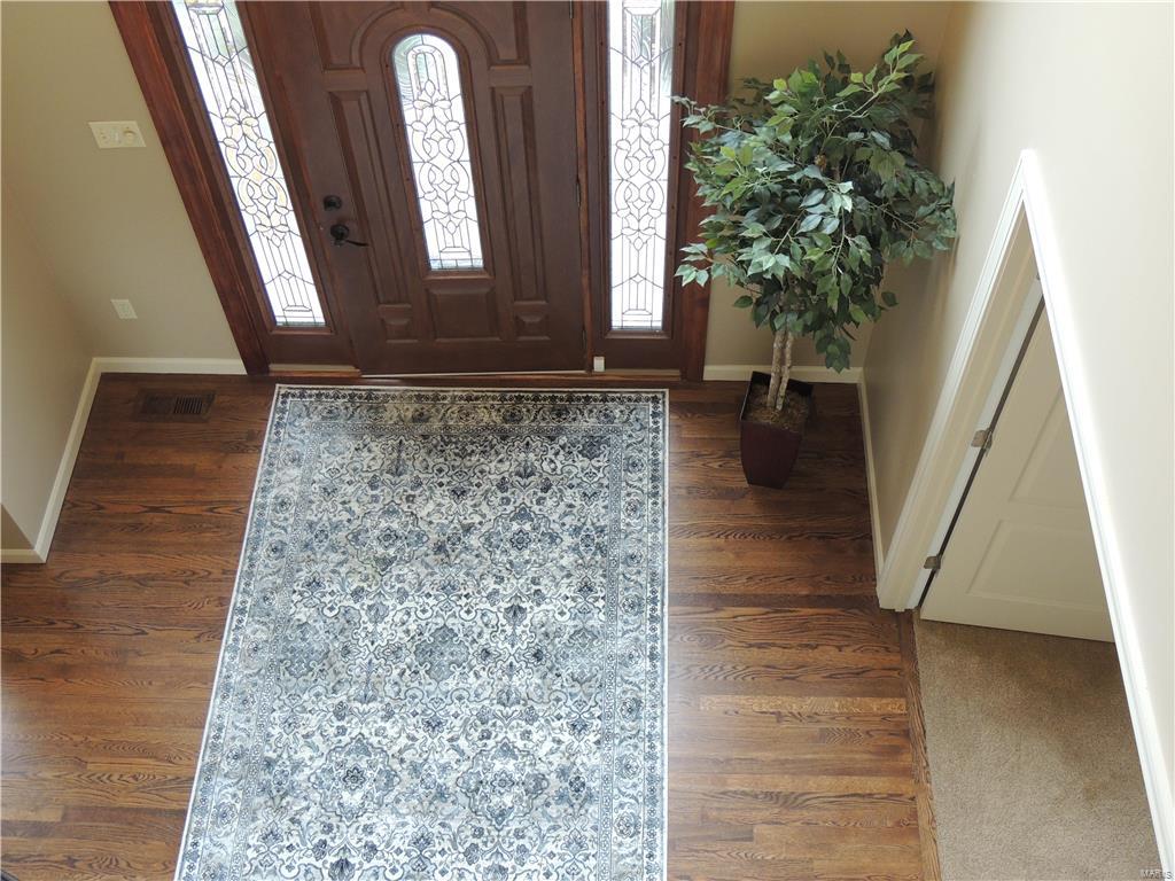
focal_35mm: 40
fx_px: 1358
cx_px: 588
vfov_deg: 36.0
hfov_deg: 46.8
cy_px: 440
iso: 280
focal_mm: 7.1
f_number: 3.3
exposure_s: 1/50
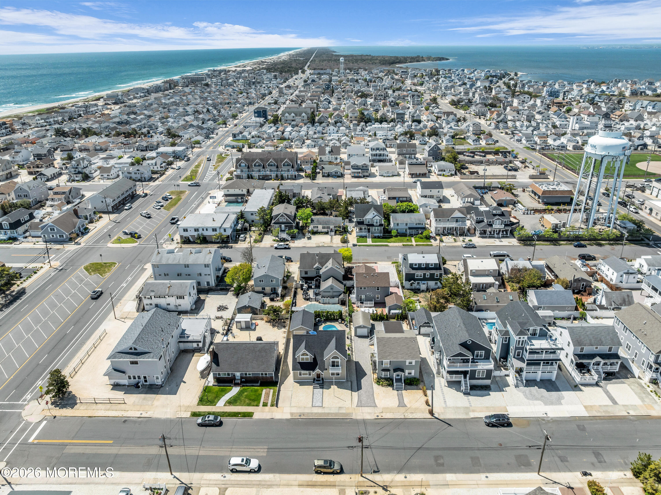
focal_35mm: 24
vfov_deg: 56.8
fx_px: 458
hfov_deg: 71.6
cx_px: 330
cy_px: 248
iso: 100
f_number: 2.8
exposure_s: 1/2000
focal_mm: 12.29
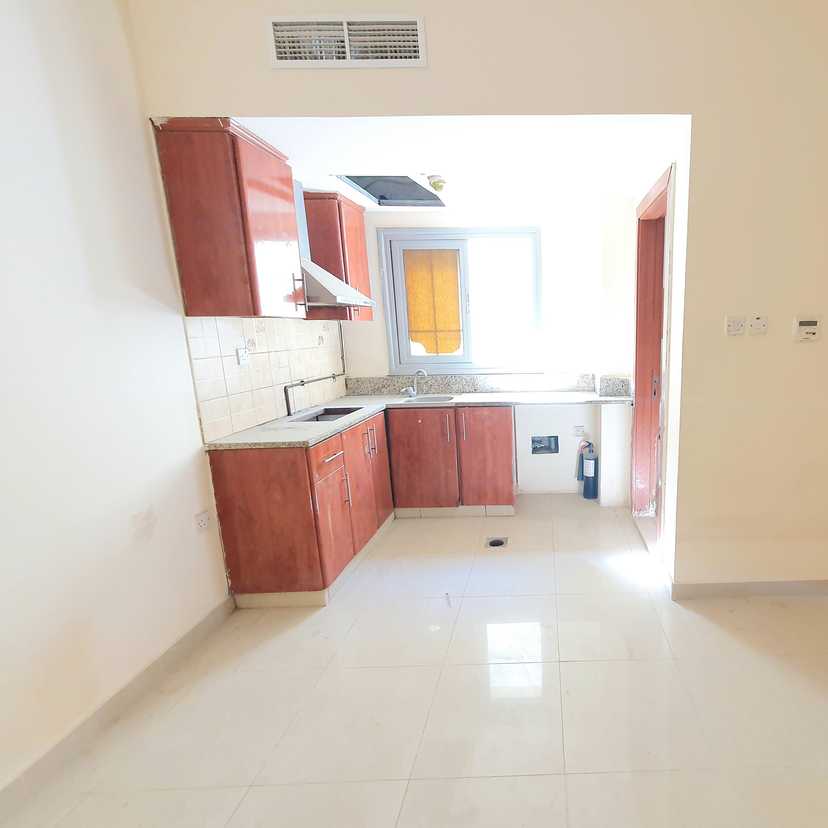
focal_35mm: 16
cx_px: 550
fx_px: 433
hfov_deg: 84.5
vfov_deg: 87.4
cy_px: 405
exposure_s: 1/60.2
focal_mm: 1.8
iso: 200
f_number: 2.2
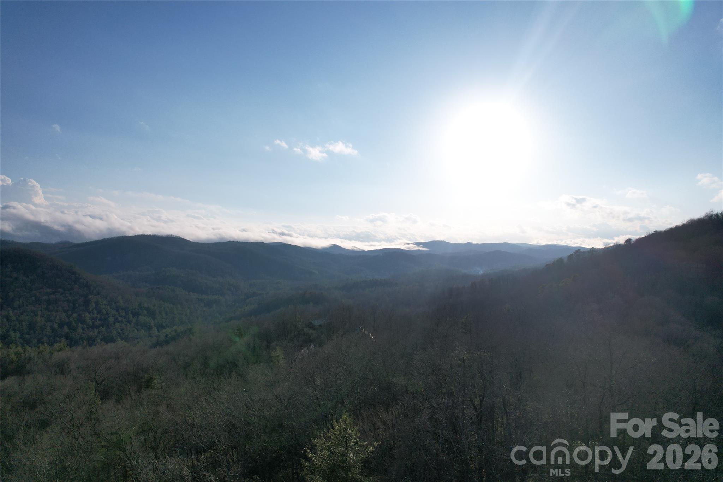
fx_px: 442
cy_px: 241
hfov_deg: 78.6
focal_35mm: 22
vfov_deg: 57.2
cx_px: 362
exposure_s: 1/5000
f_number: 2.8
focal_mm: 8.38
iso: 100
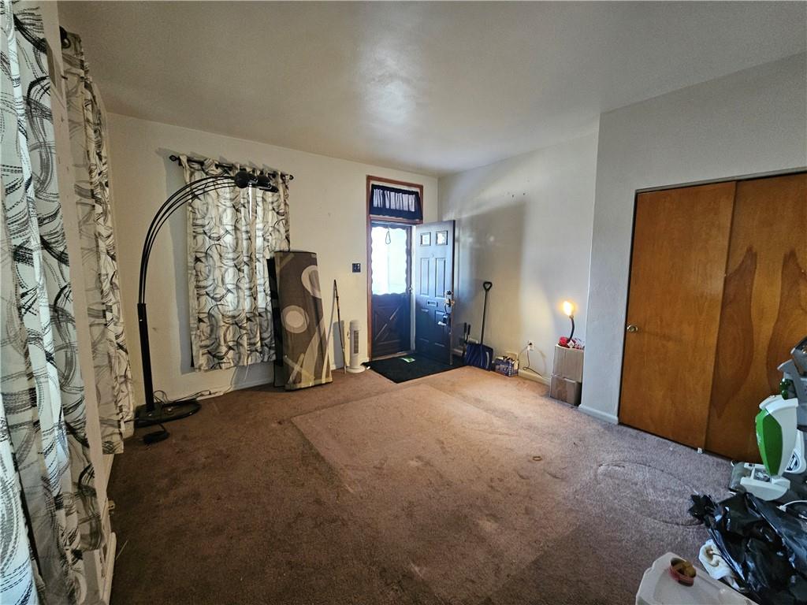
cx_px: 404
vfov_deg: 89.9
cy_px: 302
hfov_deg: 106.2
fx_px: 303
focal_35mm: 13
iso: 500
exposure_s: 1/30
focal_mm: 2.2
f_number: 2.2
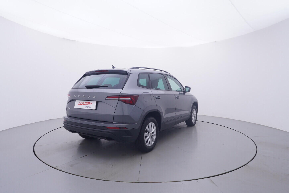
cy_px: 96
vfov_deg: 56.2
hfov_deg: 77.3
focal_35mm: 22
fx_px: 181
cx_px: 144
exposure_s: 1/80
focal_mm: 15
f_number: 5
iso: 200
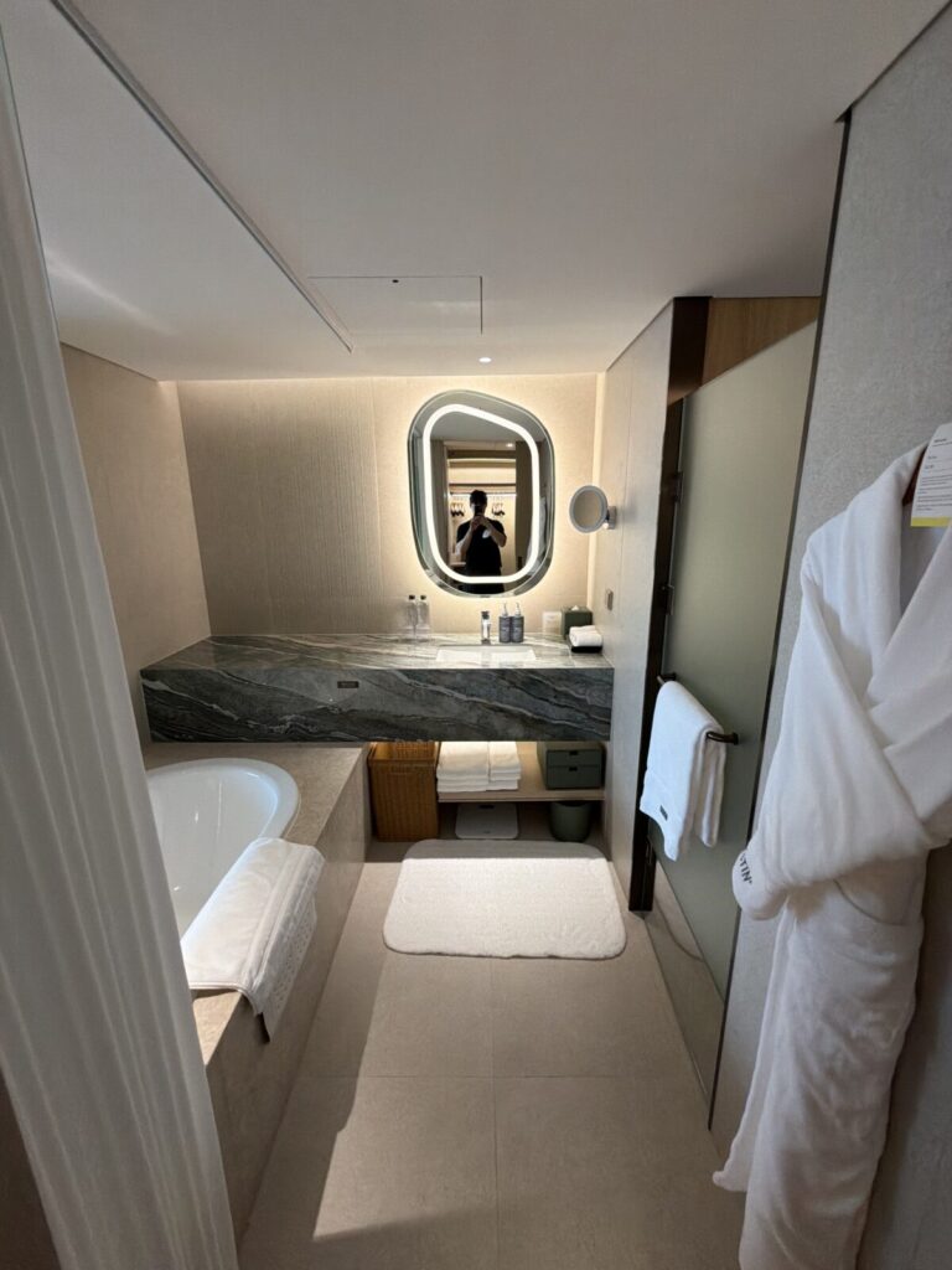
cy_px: 635
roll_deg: +0.7
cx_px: 476
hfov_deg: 85.7
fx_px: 513
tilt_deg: -12.7
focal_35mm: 14
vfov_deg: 102.1
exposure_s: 1/60
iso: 250
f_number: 2.2
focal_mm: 2.22
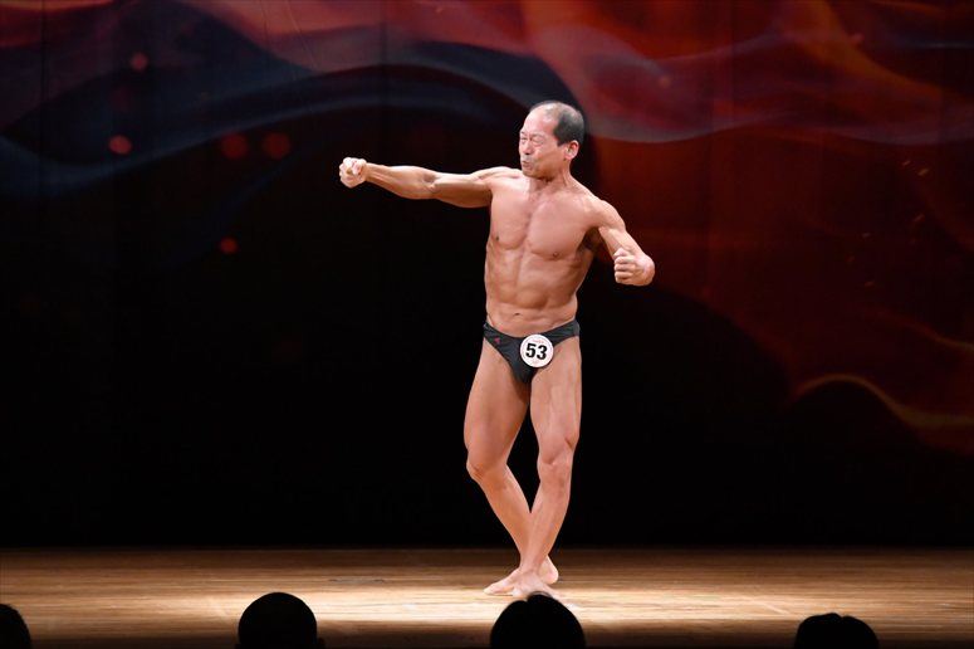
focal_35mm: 240
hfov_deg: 8.6
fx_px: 6490
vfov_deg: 5.7
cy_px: 324
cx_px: 487
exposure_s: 1/400
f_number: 5.6
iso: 4000
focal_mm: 160
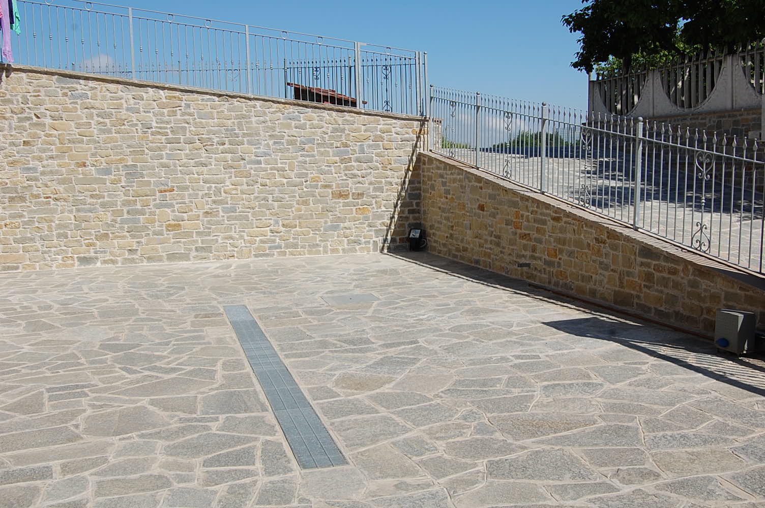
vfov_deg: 34.1
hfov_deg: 49.6
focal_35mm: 39
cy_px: 254
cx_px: 382
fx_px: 828
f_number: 10
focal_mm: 26
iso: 200
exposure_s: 1/400
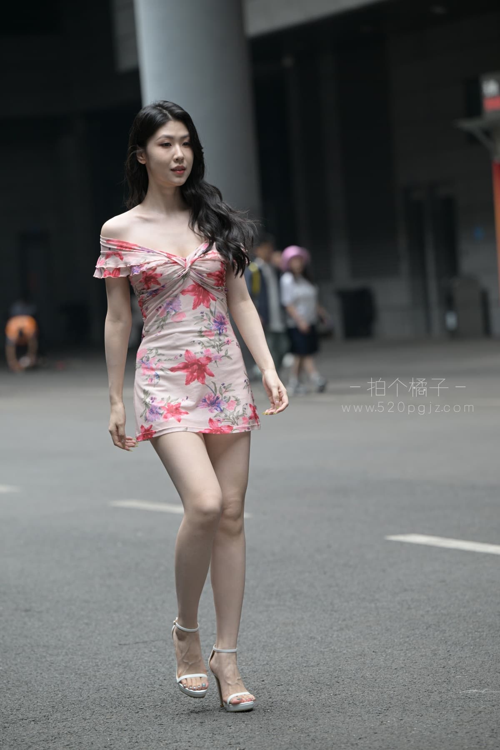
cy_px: 375
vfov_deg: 12.5
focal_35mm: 165
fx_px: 3437
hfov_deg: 8.3
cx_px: 250
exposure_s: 1/400
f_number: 4.5
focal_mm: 165
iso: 360
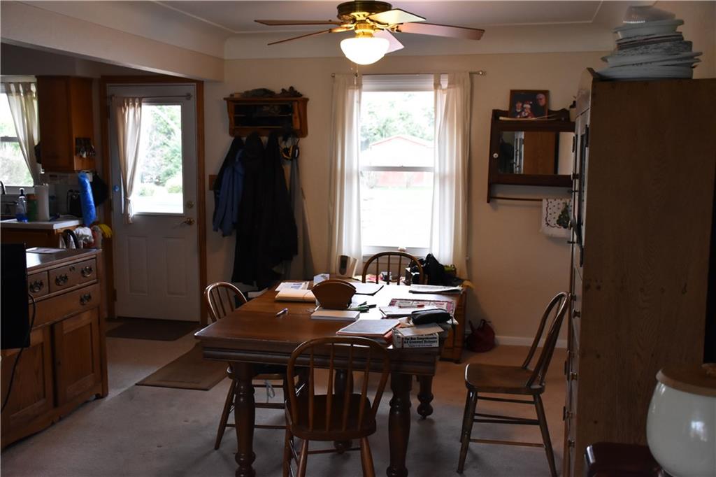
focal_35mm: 36
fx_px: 716
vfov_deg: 36.8
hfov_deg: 53.1
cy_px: 238
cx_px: 358
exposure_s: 1/125
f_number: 3.8
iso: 2000
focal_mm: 24
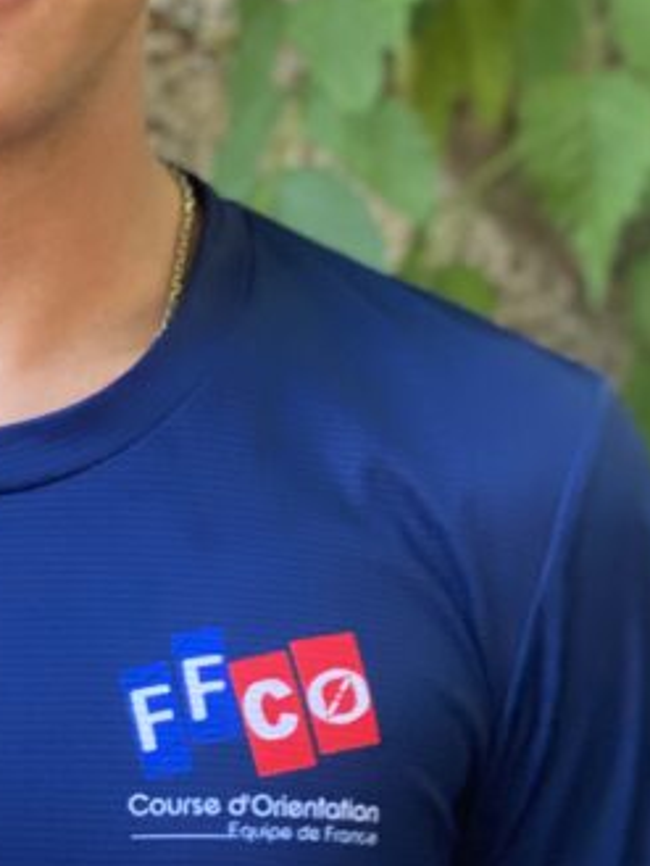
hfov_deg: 9.1
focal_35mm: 162
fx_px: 4053
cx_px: -82
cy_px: 450
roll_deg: +2.6
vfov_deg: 12.2
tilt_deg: +0.8
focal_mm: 6
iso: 125
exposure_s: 1/122
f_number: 2
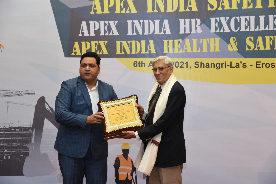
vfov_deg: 15.9
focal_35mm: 86
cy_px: 93
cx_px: 143
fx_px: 659
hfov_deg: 23.7
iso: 2500
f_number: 5.6
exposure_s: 1/80
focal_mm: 82
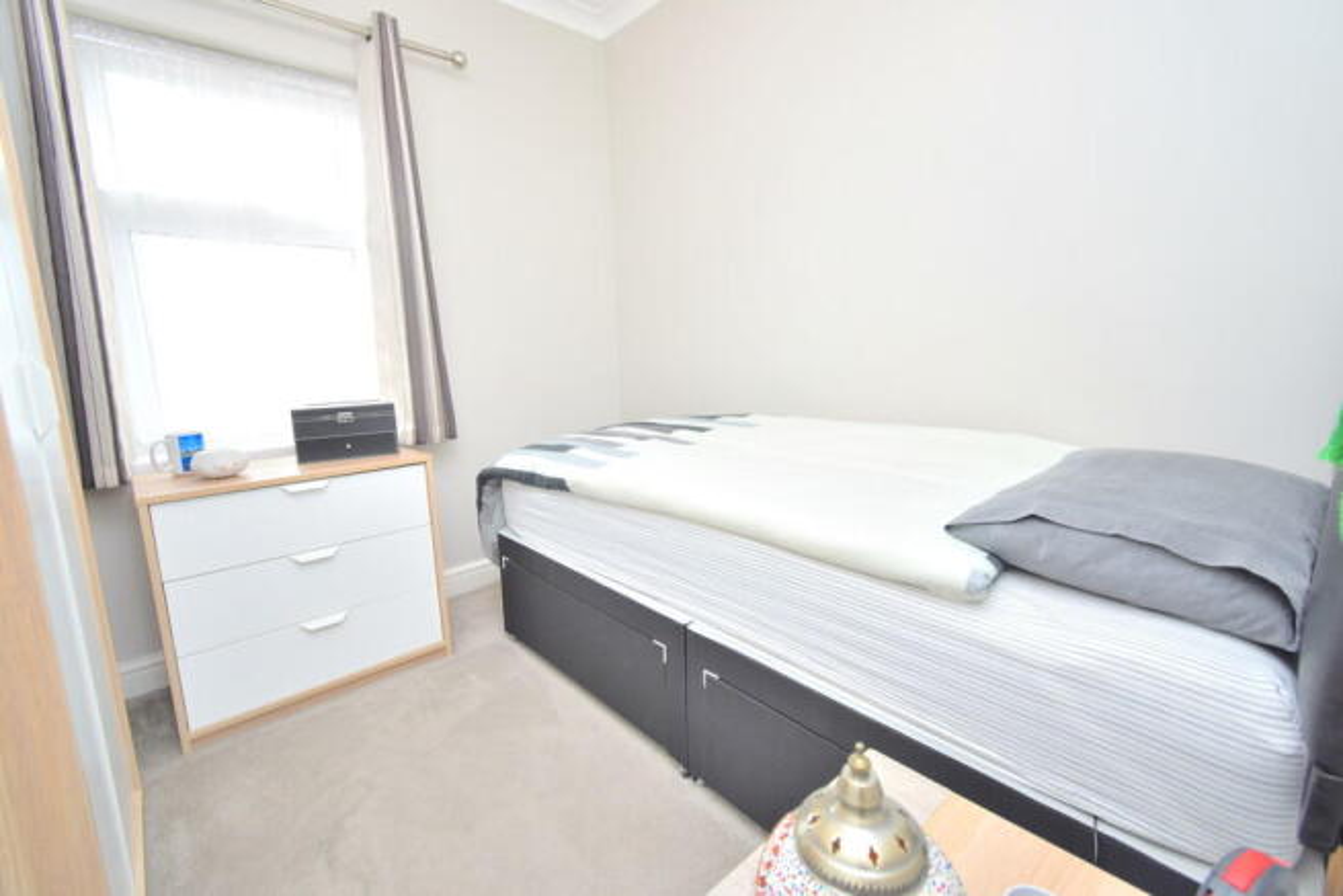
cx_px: 672
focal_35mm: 15
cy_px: 448
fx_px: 560
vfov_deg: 77.4
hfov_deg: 100.4
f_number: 4.5
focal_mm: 10
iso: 400
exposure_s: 1/80
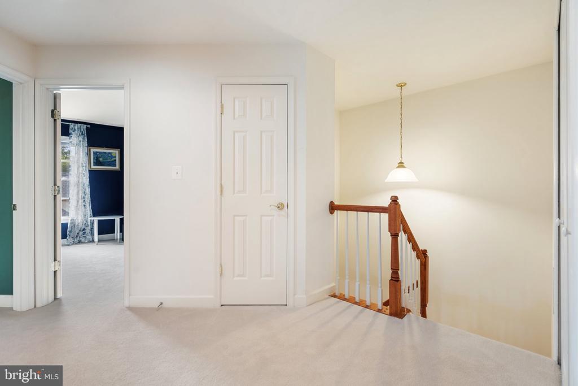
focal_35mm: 16
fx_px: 257
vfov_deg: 73.8
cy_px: 193
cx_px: 289
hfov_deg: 96.7
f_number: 8
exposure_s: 1/1.67
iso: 500
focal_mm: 16
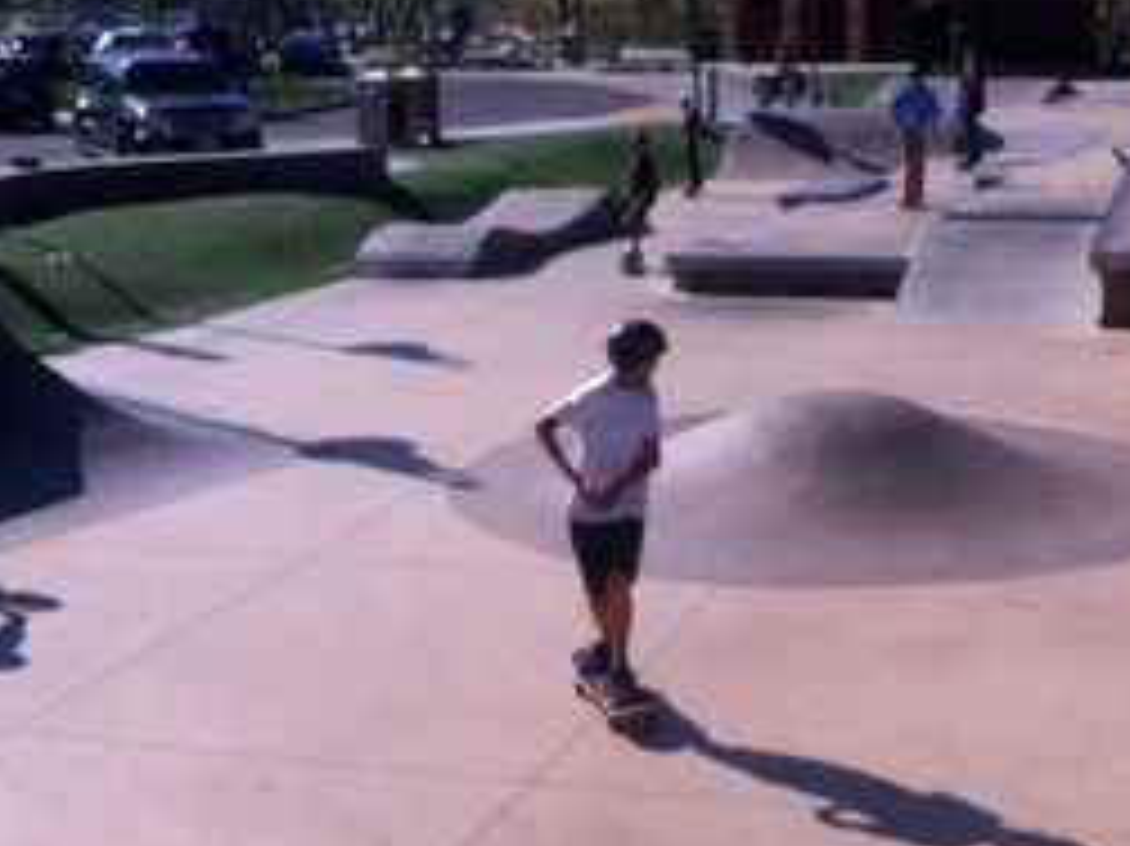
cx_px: 608
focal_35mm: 67
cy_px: 268
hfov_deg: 29.0
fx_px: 2186
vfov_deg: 21.8
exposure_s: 1/1588
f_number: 2.8
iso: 80
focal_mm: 3.85
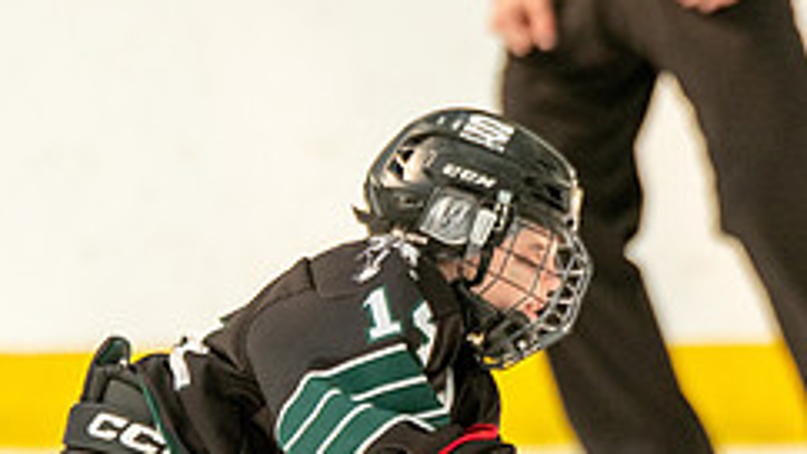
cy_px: 441
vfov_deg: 1.2
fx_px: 21180
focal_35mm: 990
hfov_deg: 2.2
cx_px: 362
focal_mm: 300
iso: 1600
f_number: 3.5
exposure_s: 1/3200
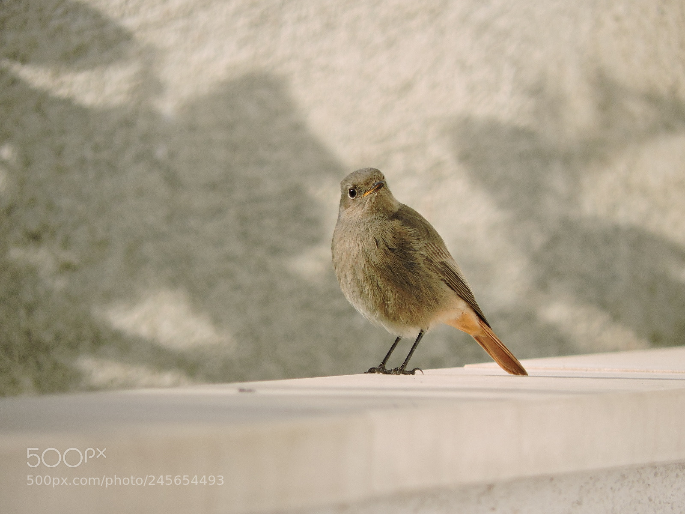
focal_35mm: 1000
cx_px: 342
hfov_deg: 2.0
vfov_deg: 1.5
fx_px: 19789
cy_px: 257
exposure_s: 1/500
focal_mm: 180
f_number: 5.9
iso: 180
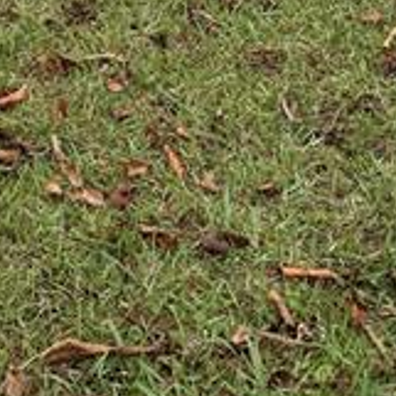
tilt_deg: -10.2
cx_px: -246
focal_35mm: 101
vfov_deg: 14.9
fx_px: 1307
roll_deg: +2.2
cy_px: -322
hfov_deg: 15.5
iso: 80
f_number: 1.78
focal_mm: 6.76
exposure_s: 1/2907
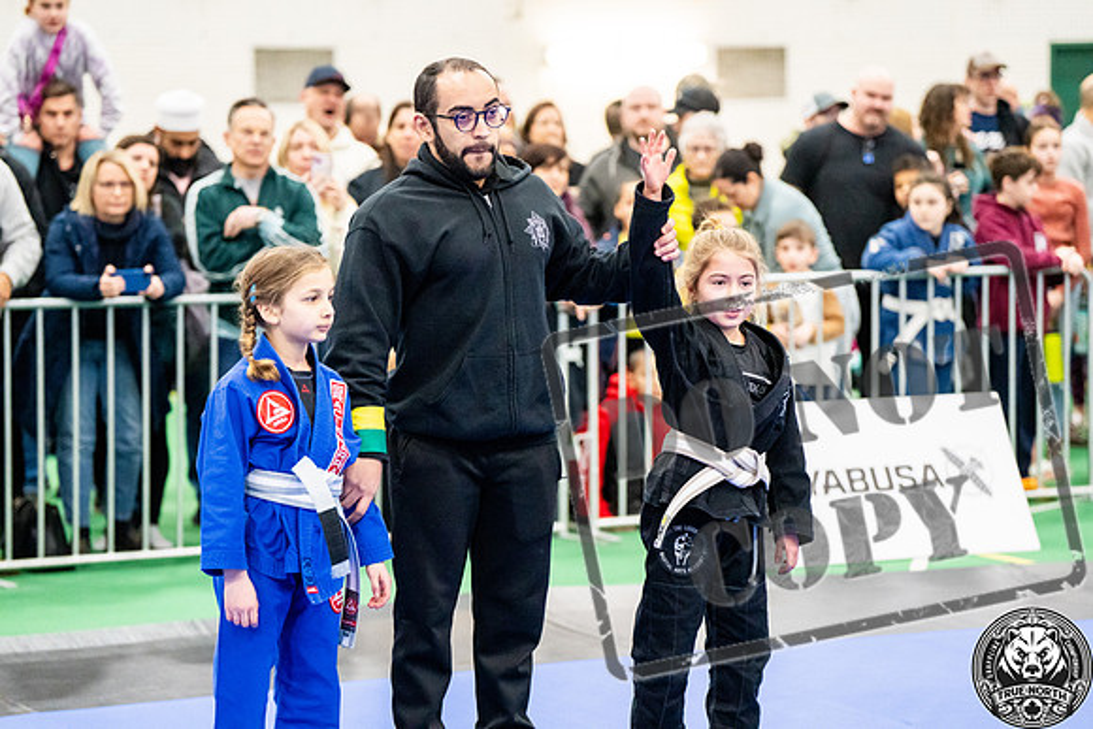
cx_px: 546
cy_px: 364
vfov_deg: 12.7
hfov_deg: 18.9
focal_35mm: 108
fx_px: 3280
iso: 6400
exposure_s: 1/500
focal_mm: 108
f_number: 2.8
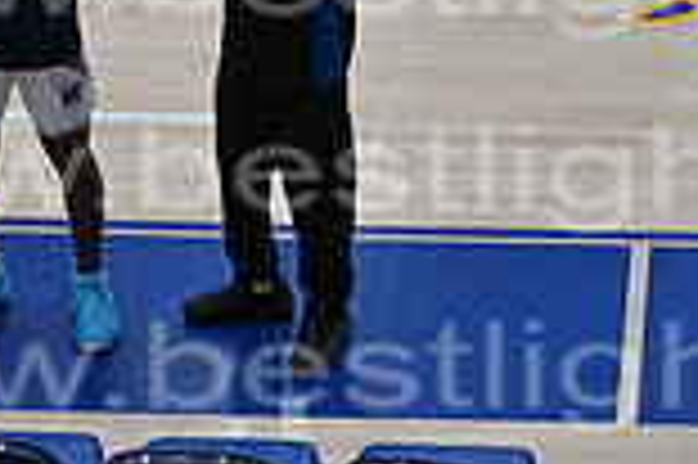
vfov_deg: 7.3
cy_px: 81
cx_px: 734
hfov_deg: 10.9
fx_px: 3622
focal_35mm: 187
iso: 2500
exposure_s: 1/400
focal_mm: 50
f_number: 4
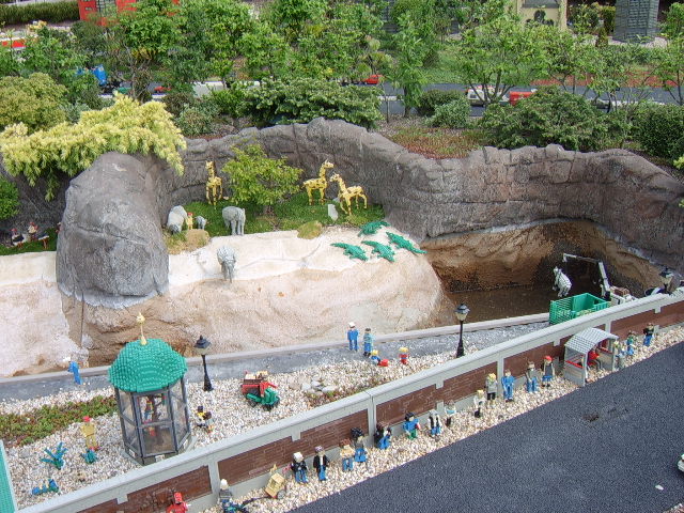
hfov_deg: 58.4
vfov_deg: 45.4
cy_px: 256
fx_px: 613
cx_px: 342
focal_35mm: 31
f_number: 6.7
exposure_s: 1/125
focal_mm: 8.13
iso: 50
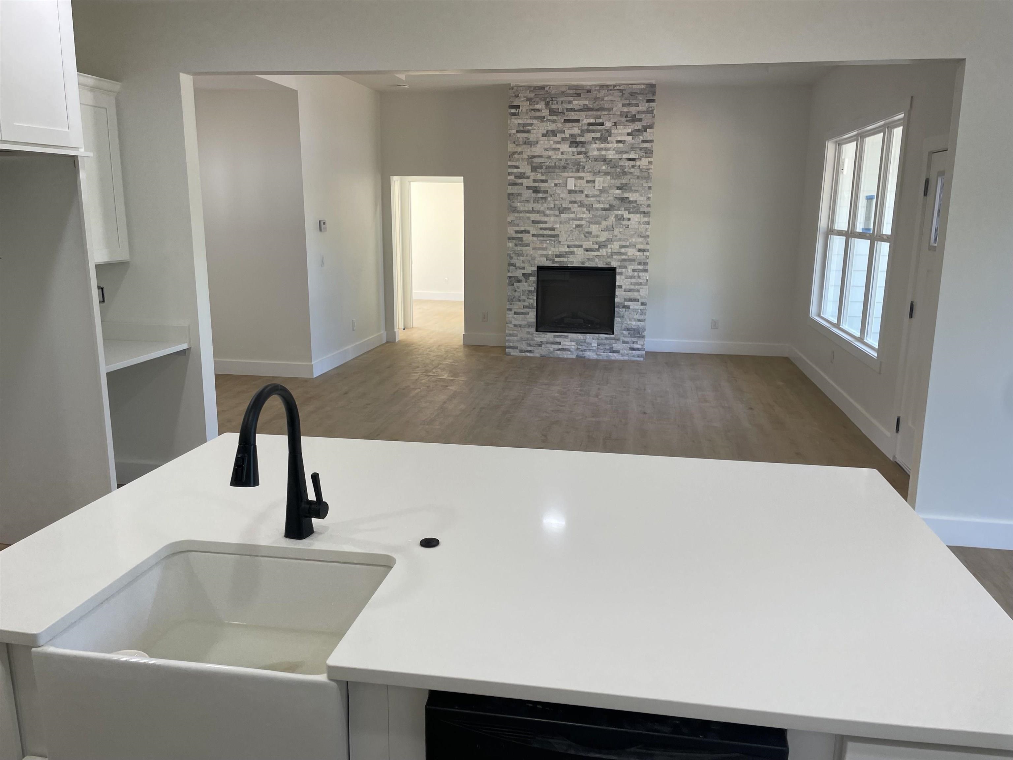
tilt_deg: -11.1
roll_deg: -0.7
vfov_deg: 53.1
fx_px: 761
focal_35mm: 26
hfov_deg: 67.3
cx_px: 506
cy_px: 380
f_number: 1.6
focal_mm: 4.2
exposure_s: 1/120
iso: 64
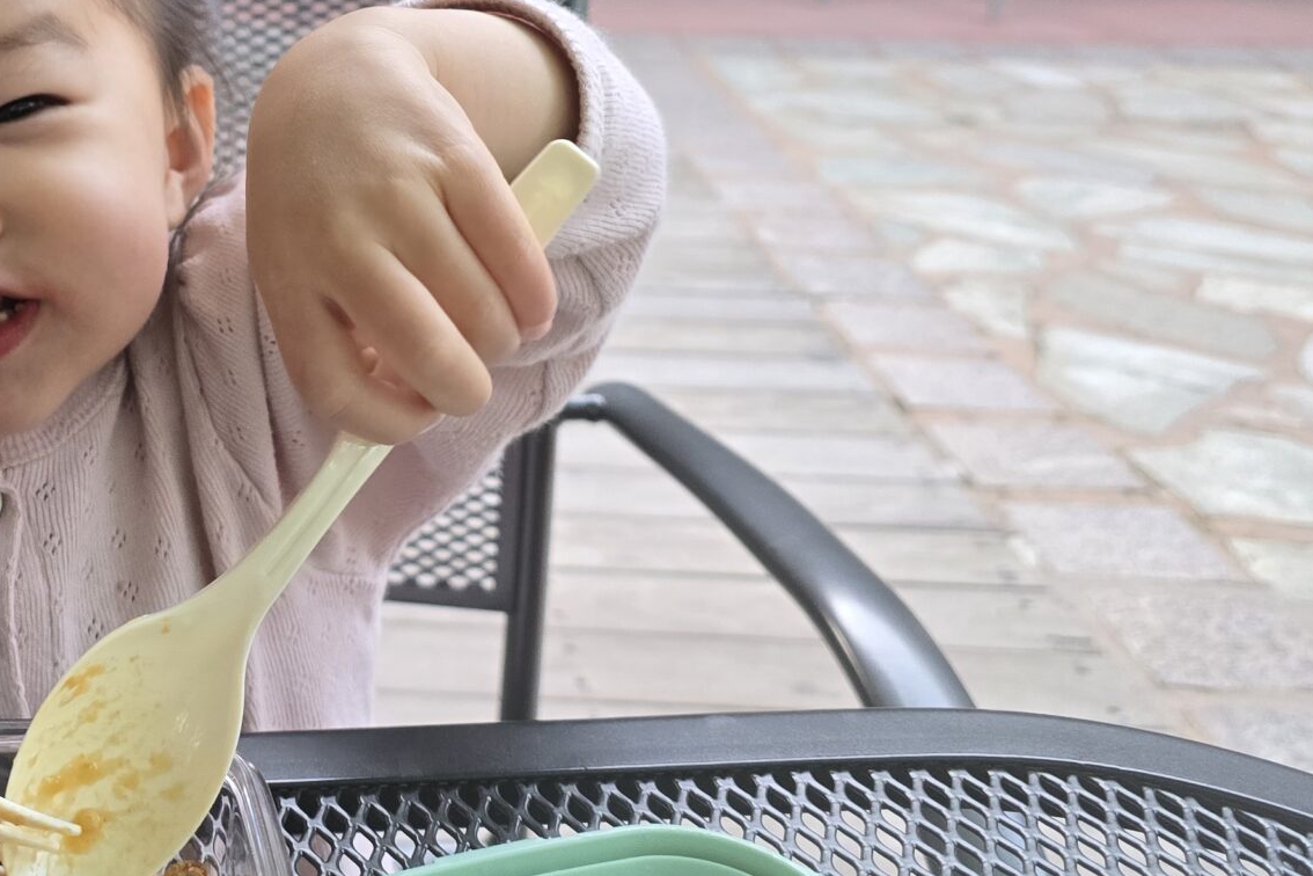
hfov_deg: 34.8
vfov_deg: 24.7
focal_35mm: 54
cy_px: 191
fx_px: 1969
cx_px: 134
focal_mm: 6.3
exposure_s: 1/120
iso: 160
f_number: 1.7
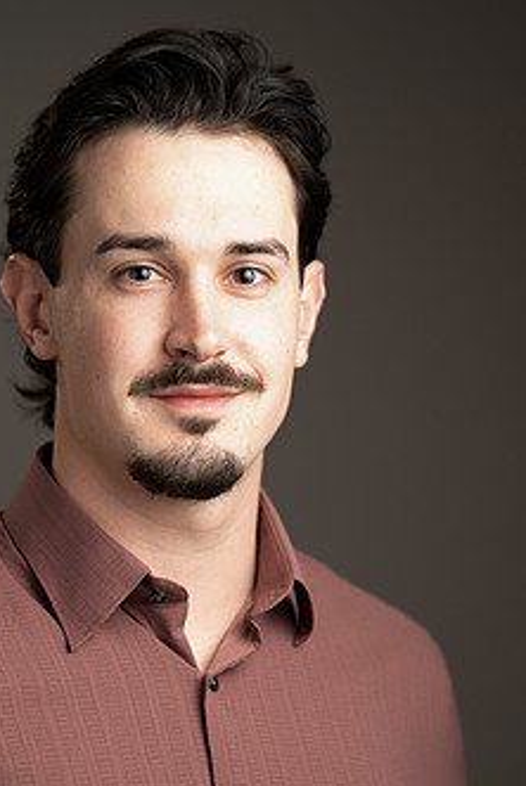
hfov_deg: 10.2
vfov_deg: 15.3
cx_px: 175
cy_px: 488
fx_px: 2931
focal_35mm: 134
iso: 320
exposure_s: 1/200
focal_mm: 99
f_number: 2.8
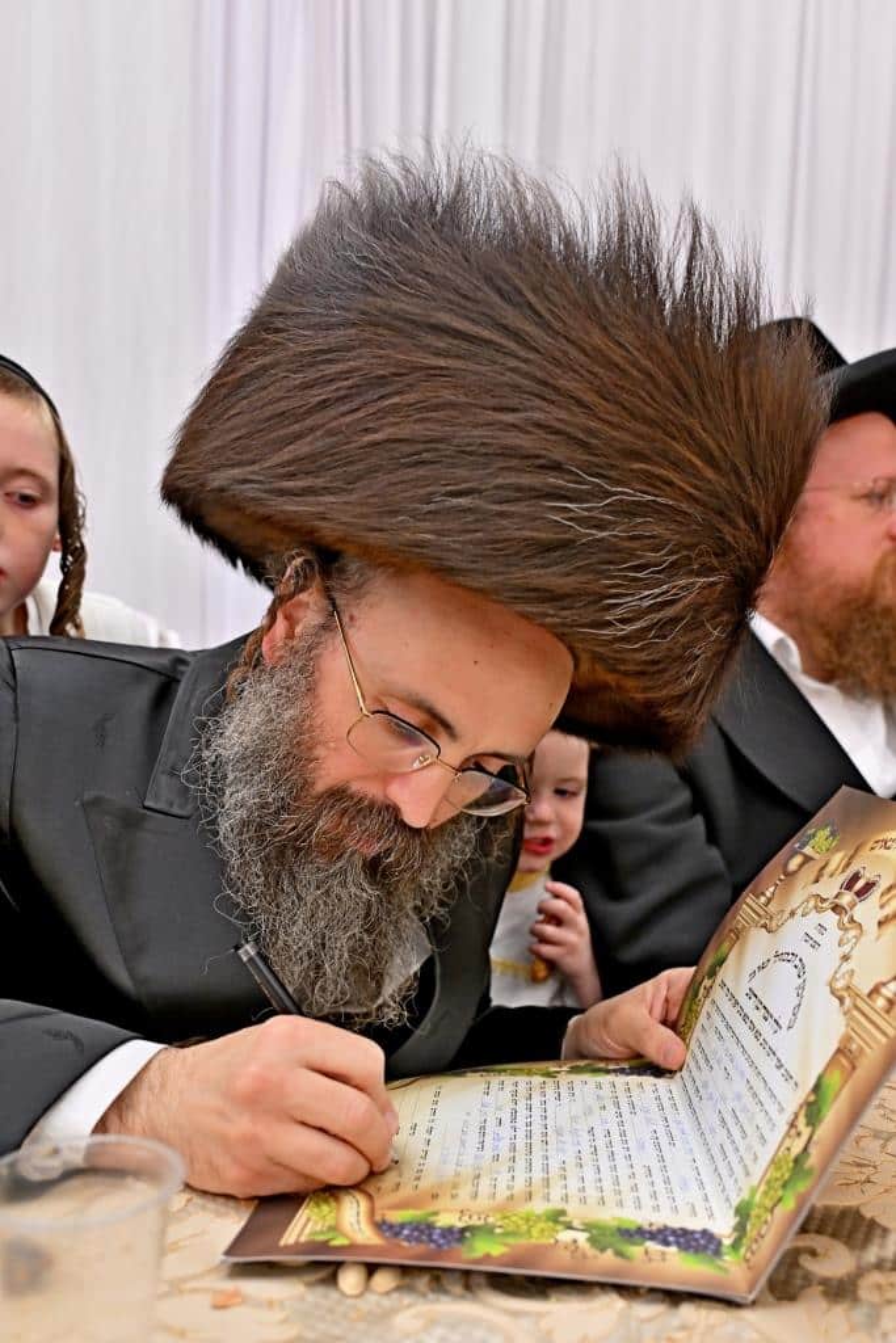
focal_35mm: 31
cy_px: 672
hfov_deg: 42.3
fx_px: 1157
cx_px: 448
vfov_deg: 60.3
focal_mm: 31
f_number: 4
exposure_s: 1/200
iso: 500
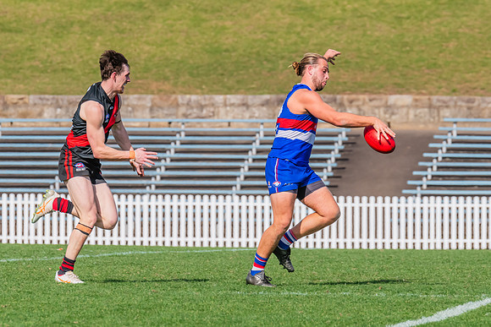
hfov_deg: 3.8
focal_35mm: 536
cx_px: 270
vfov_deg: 2.6
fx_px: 7307
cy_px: 155
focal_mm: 420
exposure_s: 1/1250
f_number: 14
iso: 800
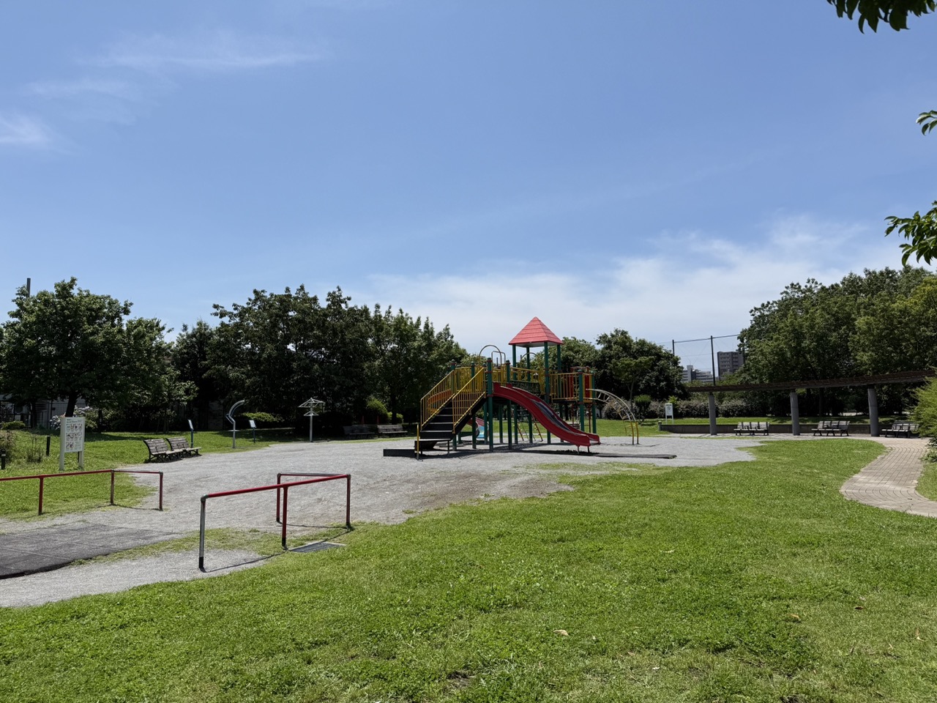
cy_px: 352
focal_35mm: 24
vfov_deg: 56.8
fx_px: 650
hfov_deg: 71.6
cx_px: 468
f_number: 1.78
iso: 80
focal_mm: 6.76
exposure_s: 1/7353
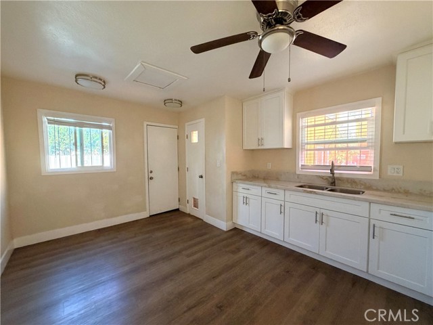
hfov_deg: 102.1
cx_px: 216
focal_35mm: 14
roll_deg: -0.3
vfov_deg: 85.7
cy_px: 162
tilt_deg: -1.4
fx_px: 175
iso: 320
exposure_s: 1/66
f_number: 2.2
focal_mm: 2.22
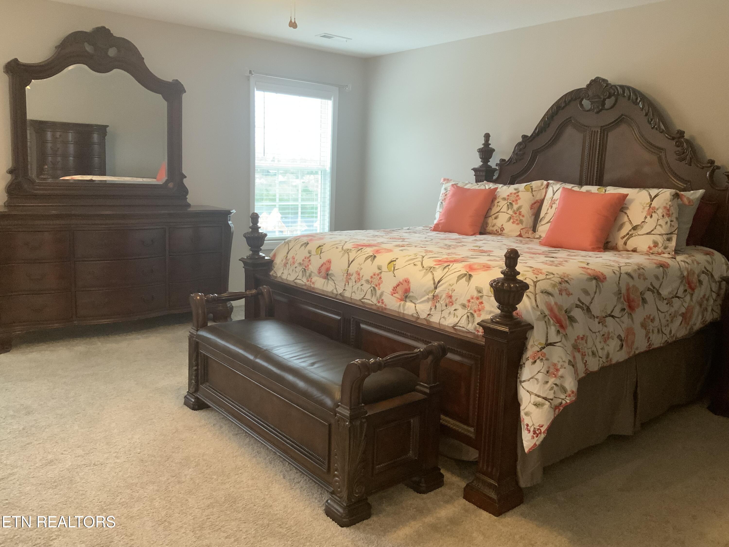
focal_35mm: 29
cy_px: 274
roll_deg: -1.9
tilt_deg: -8.4
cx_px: 364
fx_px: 611
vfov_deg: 48.2
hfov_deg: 61.7
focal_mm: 3
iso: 250
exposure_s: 1/40
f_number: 1.8
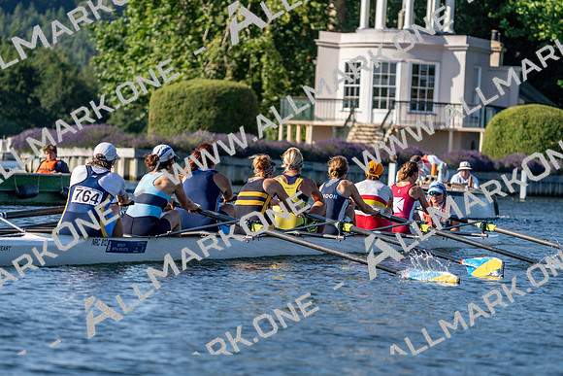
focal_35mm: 200
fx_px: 3128
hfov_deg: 10.3
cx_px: 282
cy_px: 188
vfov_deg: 6.9
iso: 250
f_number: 5.6
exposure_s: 1/1600
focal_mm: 200
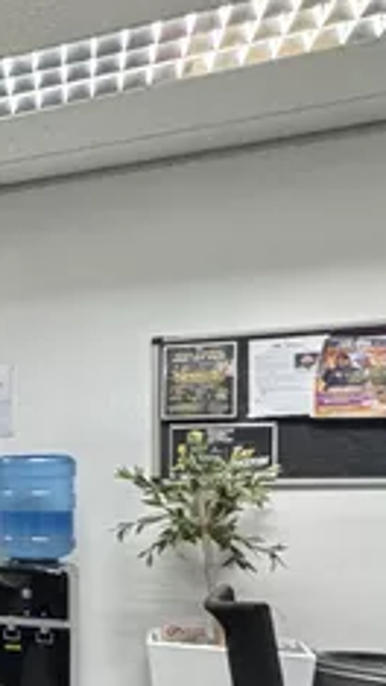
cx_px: -705
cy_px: 499
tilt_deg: -0.6
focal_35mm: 52
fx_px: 947
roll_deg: +0.7
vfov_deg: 39.0
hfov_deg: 12.4
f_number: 2.2
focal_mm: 2.22
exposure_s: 1/50
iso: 250
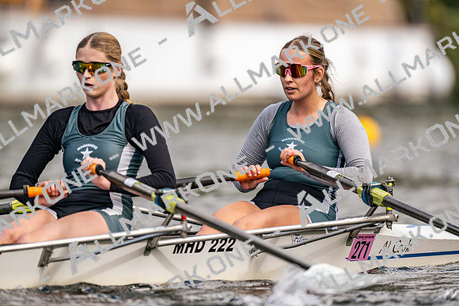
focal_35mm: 600
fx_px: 7655
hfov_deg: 3.4
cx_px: 230
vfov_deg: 2.3
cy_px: 153
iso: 280
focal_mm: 600
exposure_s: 1/2500
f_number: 4
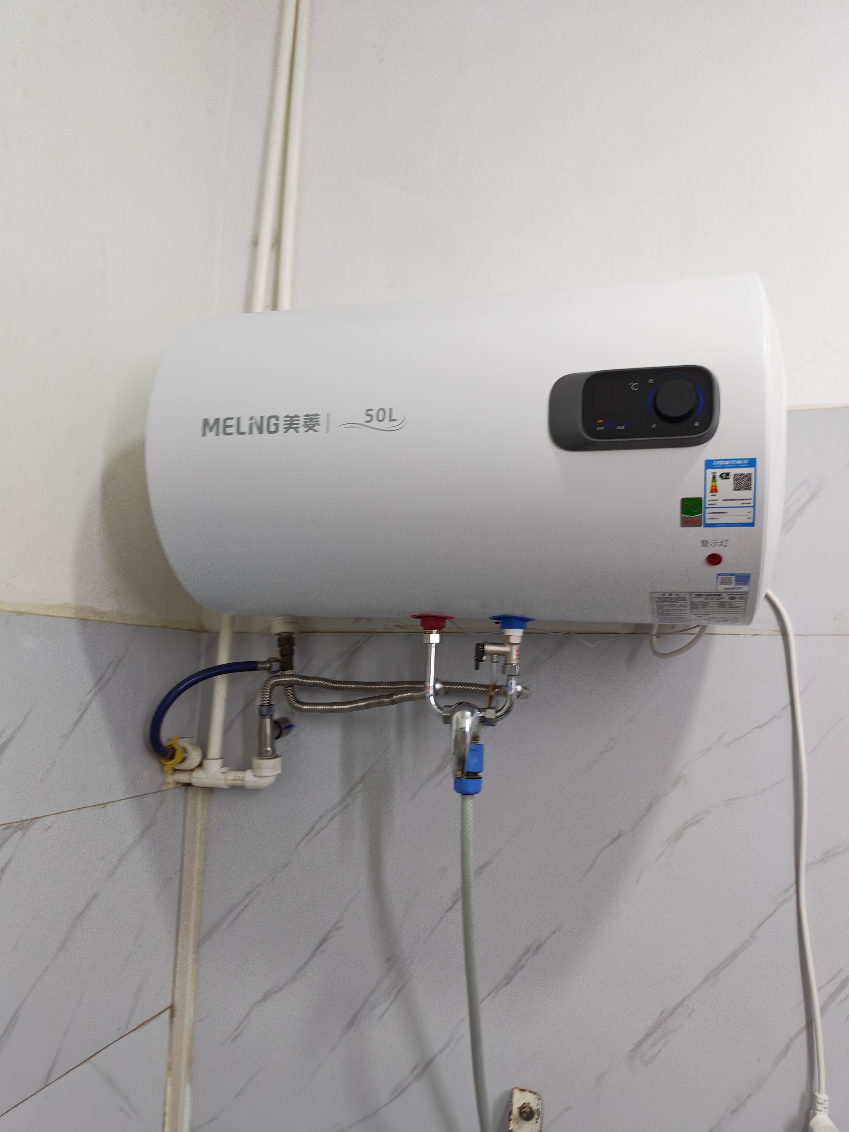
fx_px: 883
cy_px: 566
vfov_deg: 65.3
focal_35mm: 27
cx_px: 424
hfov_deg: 51.4
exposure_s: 1/50
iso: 800
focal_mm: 6.12
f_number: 1.9
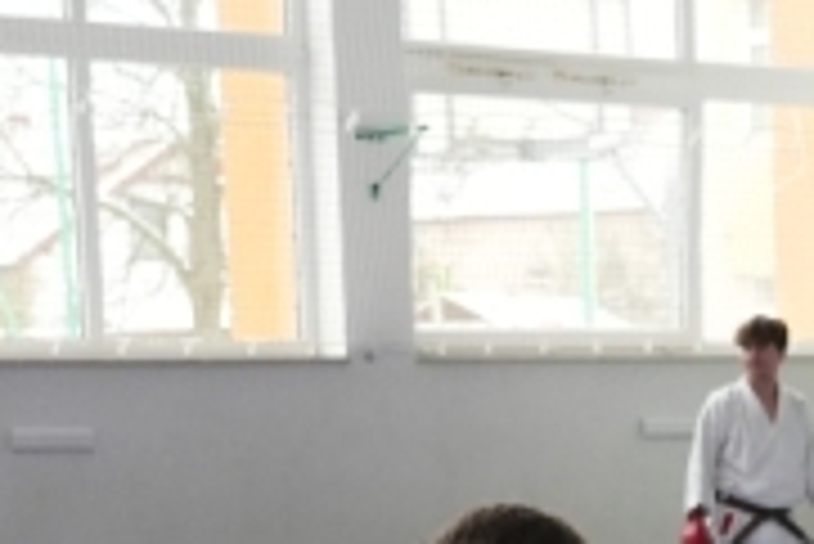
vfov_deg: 9.6
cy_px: 942
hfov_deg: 14.6
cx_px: 895
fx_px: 3100
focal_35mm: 137
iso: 3200
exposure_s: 1/500
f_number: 4
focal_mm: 31
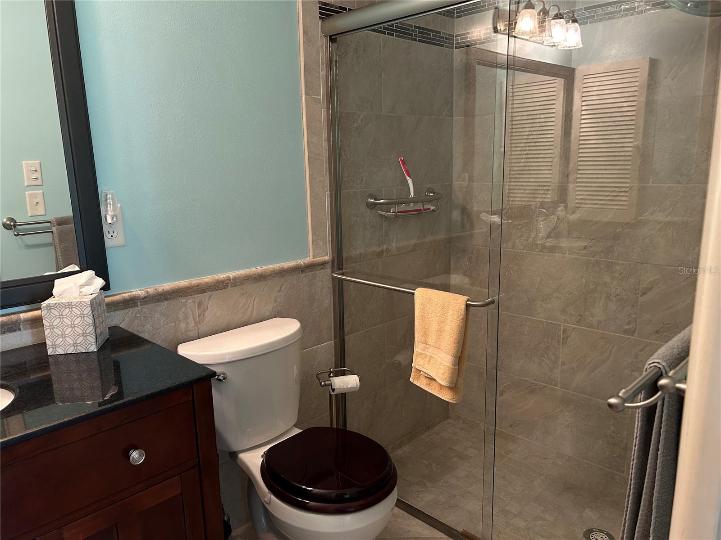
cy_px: 270
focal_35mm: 26
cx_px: 360
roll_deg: +1.8
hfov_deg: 67.3
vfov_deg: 53.1
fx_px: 542
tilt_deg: -12.0
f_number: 1.5
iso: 160
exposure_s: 1/60
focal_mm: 5.7
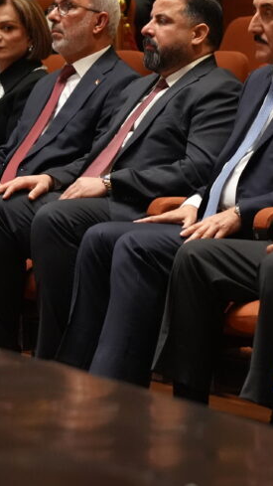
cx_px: 219
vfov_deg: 11.2
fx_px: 2471
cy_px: 117
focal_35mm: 192
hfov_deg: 6.3
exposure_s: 1/200
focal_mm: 70
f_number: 3.5
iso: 5000
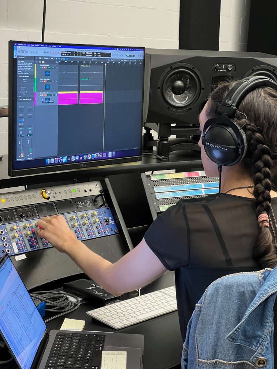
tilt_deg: -7.8
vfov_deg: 25.3
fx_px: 822
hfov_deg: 19.1
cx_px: 138
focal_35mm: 77
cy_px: 184
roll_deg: -1.6
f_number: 2.8
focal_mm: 9
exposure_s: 1/60
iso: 640
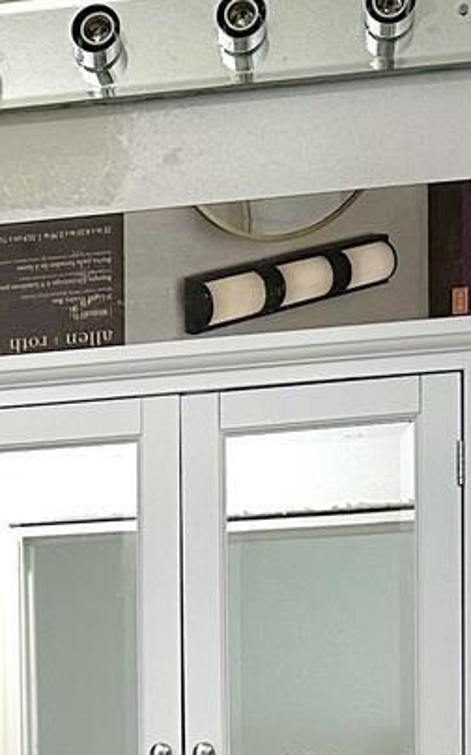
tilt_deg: -4.3
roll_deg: +1.7
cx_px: -378
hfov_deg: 9.8
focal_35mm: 126
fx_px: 2591
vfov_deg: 15.7
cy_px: 1009
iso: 160
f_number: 1.78
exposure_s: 1/120
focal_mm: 6.86
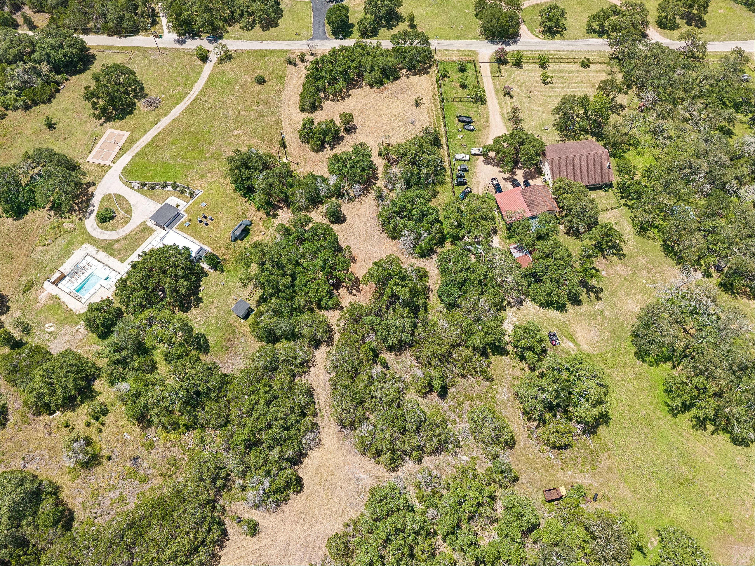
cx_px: 378
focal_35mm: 24
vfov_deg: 56.8
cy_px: 283
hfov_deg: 71.6
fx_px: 523
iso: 140
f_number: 1.8
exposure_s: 1/2500
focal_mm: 8.7
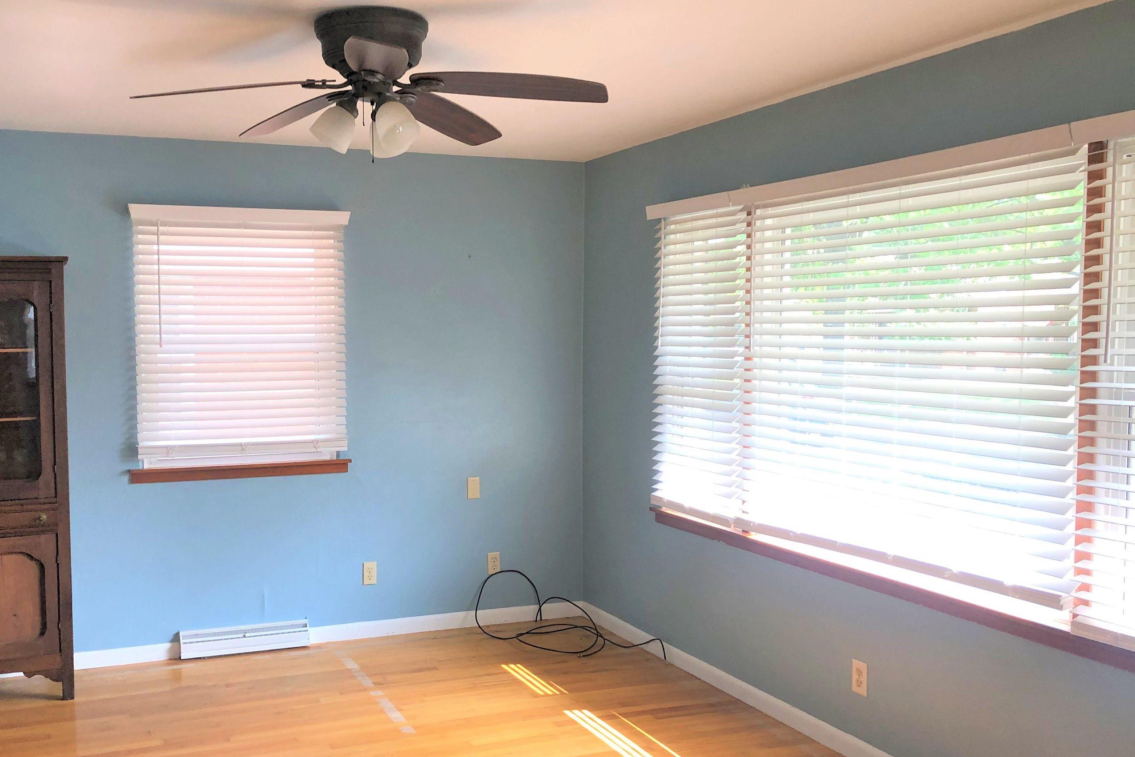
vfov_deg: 37.8
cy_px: 419
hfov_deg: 54.1
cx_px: 457
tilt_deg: -2.7
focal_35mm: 35
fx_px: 1103
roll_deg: +1.6
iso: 25
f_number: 1.8
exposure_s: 1/40
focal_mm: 4
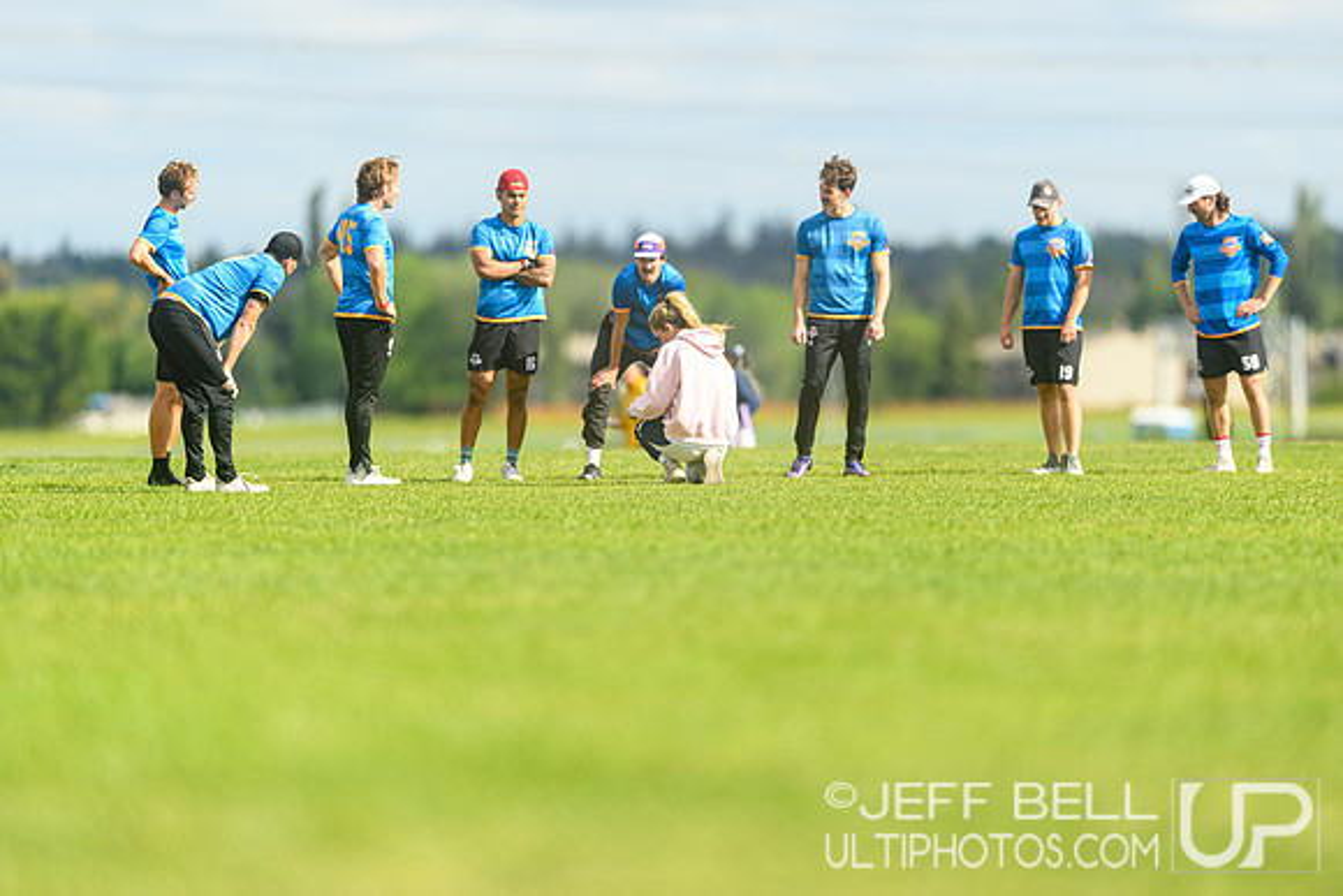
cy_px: 448
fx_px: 15586
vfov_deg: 3.3
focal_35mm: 418
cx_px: 701
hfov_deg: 4.9
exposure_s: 1/1600
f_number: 3.2
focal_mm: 400
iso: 100
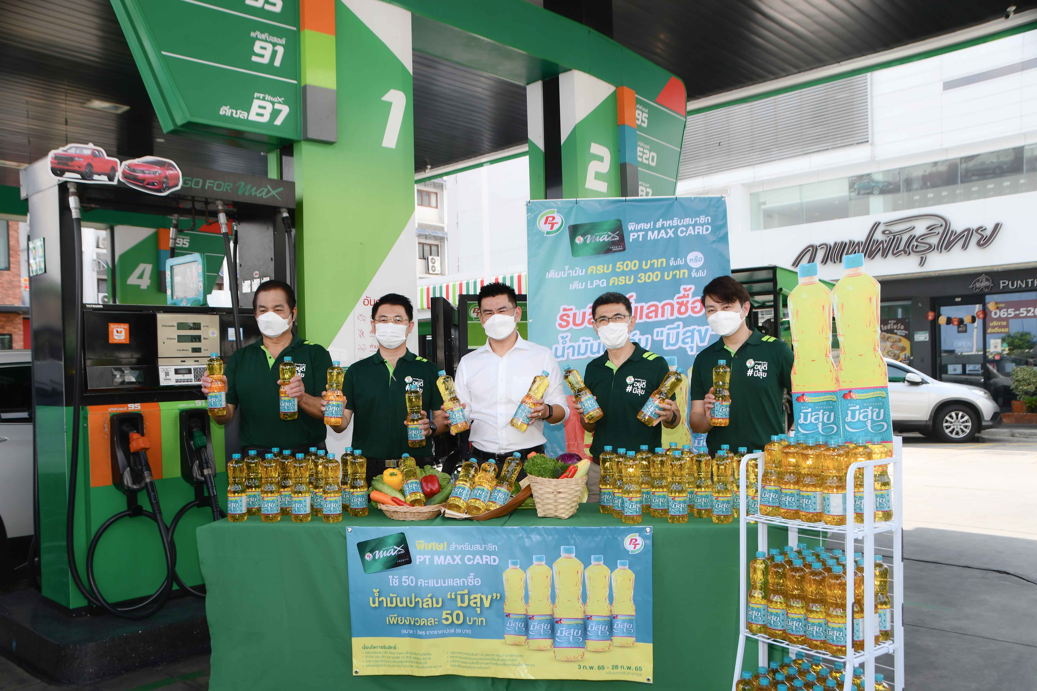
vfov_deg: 47.9
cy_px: 346
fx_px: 778
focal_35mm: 27
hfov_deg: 67.4
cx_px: 518
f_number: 6.3
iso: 100
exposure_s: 1/160
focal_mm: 18
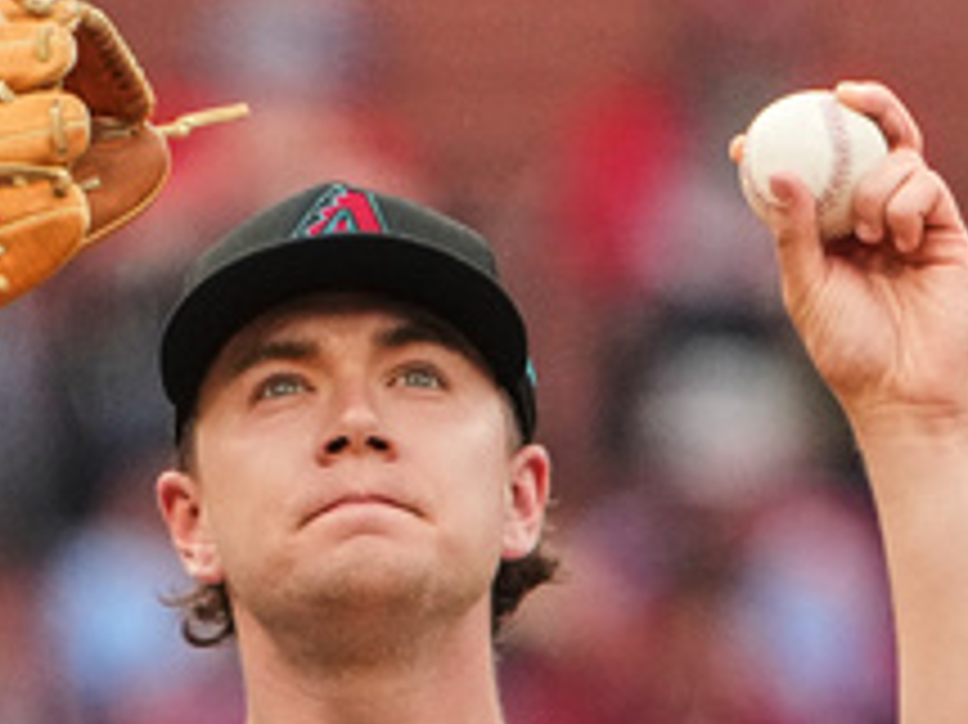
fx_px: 76886
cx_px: 626
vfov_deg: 0.5
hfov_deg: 0.7
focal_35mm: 2751
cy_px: 625
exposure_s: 1/2000
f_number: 6.3
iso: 3200
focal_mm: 600
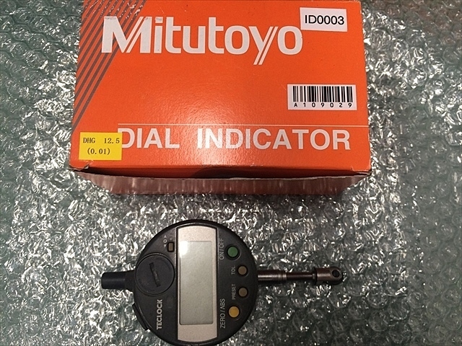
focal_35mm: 29
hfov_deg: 61.7
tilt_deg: -80.4
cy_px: 173
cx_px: 231
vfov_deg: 48.2
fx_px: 387
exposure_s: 1/30
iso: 100
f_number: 2.2
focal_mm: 4.15
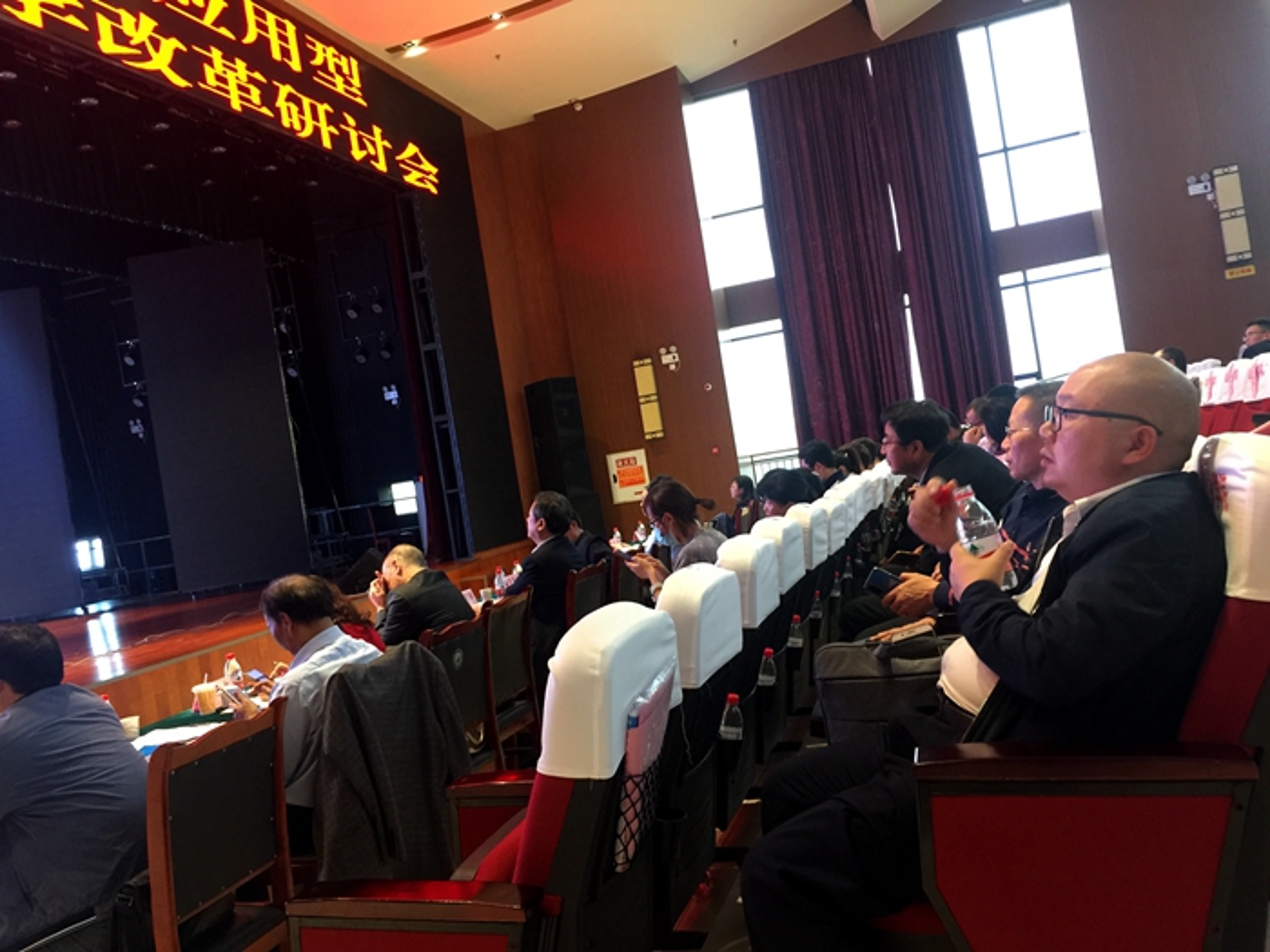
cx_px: 635
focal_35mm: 29
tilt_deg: +0.4
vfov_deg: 48.2
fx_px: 1064
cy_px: 476
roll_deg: +6.6
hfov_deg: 61.7
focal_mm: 4.15
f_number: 2.2
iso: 100
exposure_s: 1/17
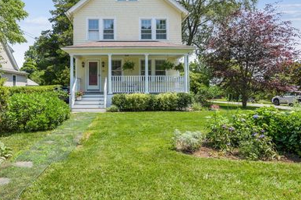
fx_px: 184
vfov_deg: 57.0
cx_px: 109
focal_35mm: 22
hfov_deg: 76.9
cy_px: 88
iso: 400
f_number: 11
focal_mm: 17
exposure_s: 1/500
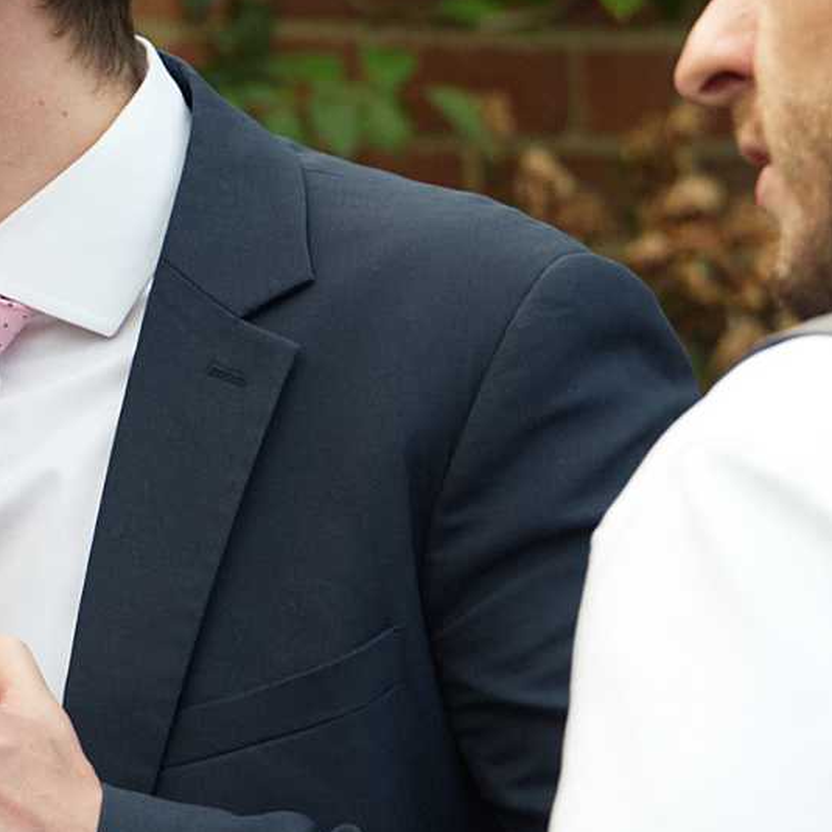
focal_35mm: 461
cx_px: 173
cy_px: 211
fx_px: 12536
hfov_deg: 3.8
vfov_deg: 3.8
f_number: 5.6
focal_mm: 116
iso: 640
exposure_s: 1/200
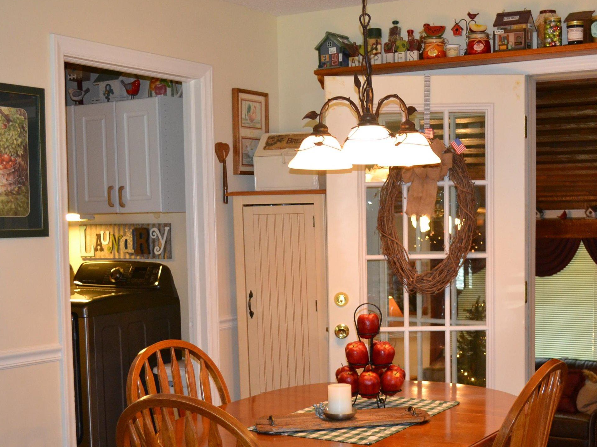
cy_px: 294
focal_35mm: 56
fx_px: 966
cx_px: 375
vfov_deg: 26.0
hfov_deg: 34.2
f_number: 4
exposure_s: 1/60
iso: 1100
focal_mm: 24
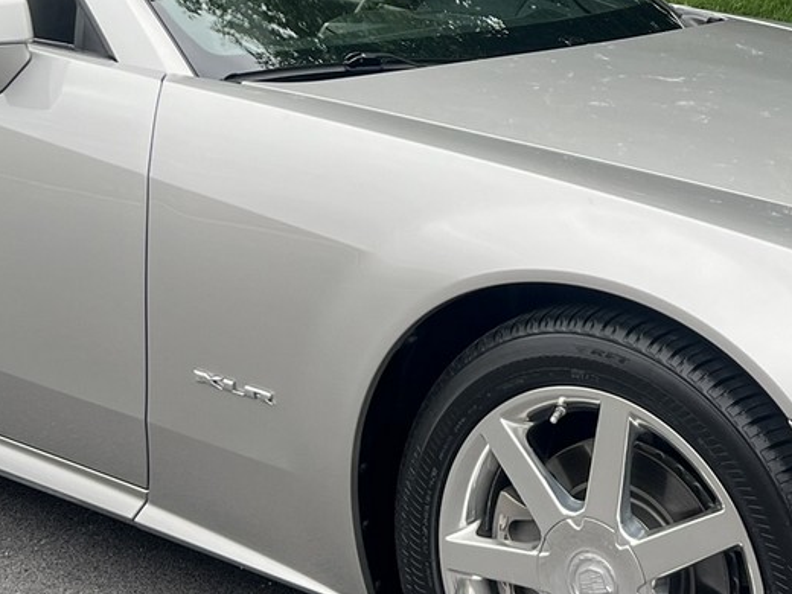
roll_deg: -0.6
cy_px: 21
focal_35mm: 80
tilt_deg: -7.2
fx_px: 1830
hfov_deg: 24.4
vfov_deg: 18.0
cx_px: 478
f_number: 1.5
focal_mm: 5.7
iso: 50
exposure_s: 1/434
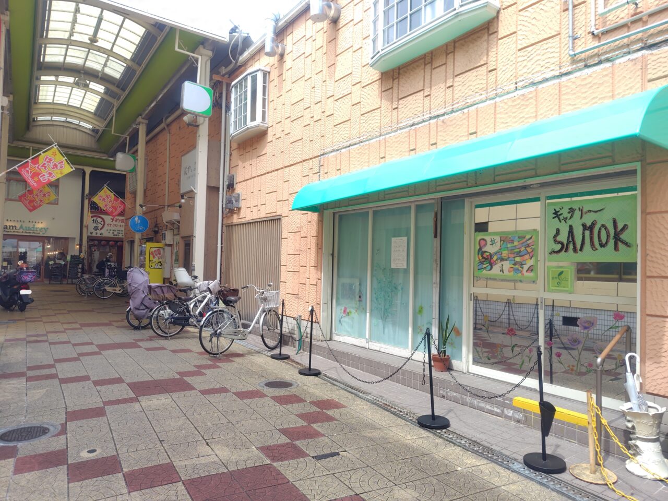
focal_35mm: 23
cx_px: 334
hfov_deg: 73.9
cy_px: 250
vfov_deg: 58.9
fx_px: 444
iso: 50
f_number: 1.9
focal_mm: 5.6
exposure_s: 1/442
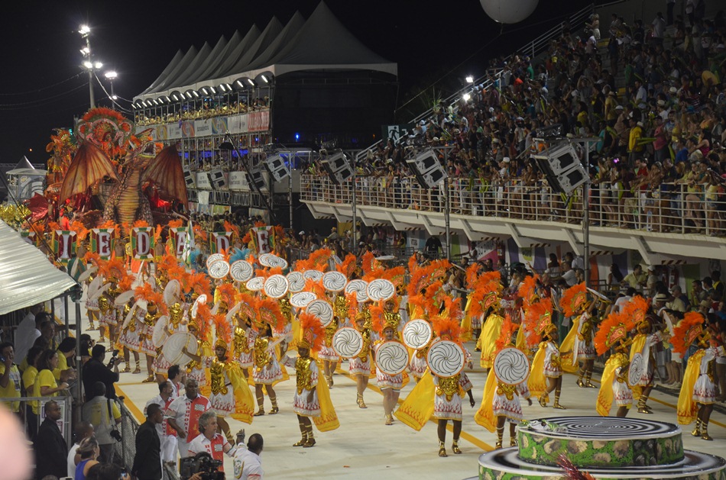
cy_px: 240
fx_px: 2264
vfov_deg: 12.1
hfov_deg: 18.2
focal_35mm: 112
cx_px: 363
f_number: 5.3
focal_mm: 75
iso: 400
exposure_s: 1/80
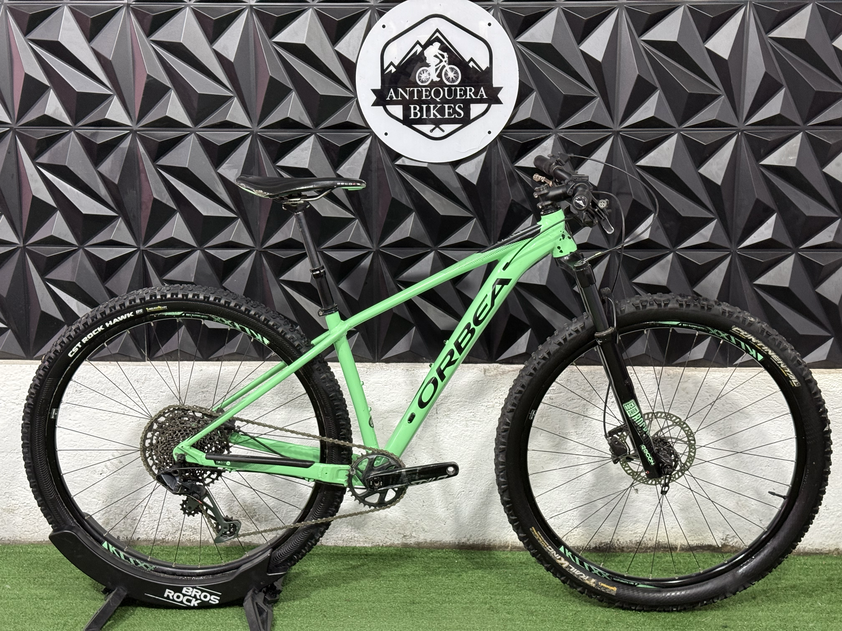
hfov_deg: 39.7
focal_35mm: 48
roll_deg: -0.2
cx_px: 421
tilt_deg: -11.8
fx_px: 1168
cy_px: 316
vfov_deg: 30.3
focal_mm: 6.76
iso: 160
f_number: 1.78
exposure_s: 1/60
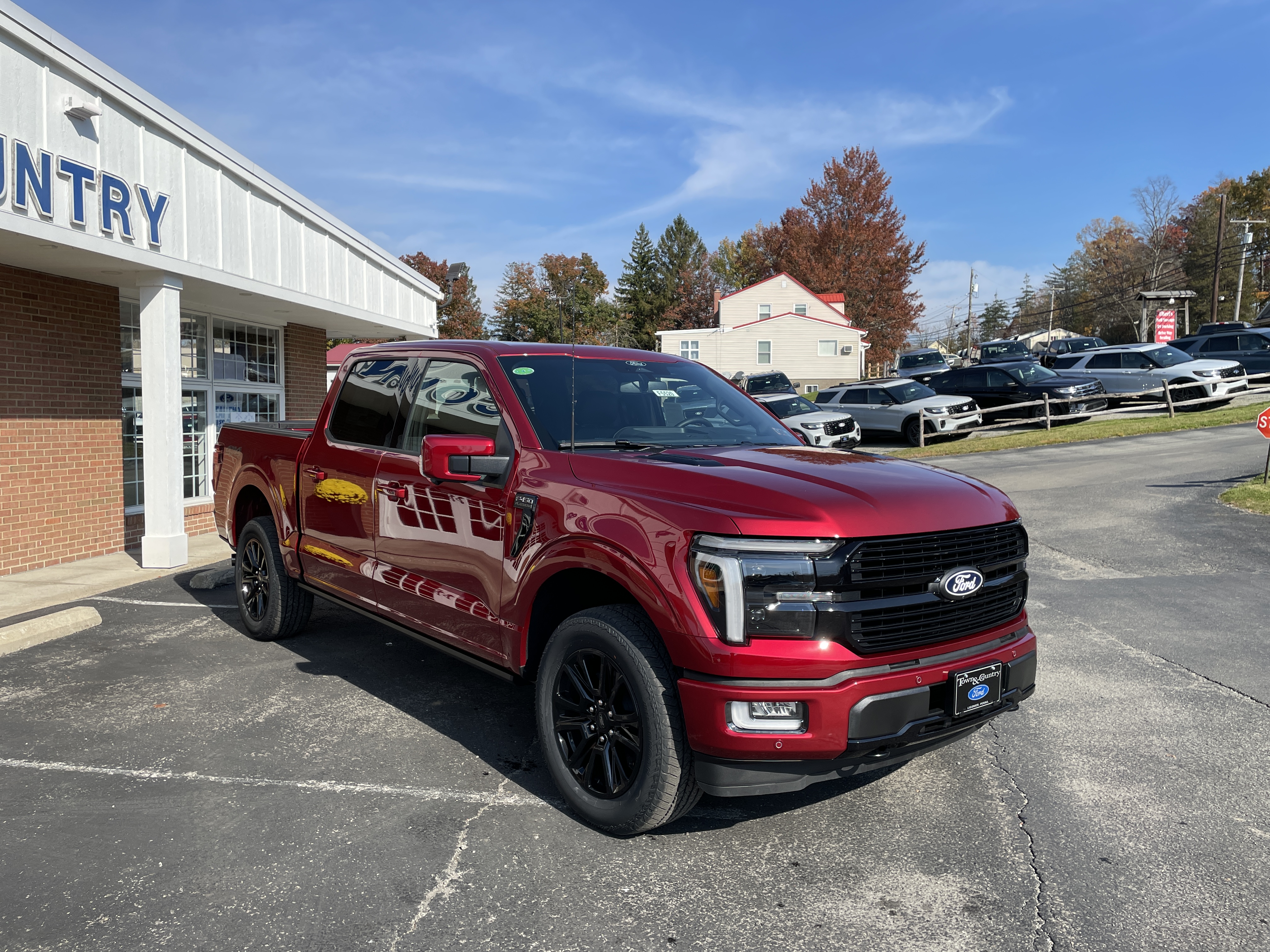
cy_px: 476
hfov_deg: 67.3
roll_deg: +2.5
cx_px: 635
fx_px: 954
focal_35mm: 26
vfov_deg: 53.1
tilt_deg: -1.9
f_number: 1.6
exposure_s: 1/2817
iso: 32
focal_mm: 4.2
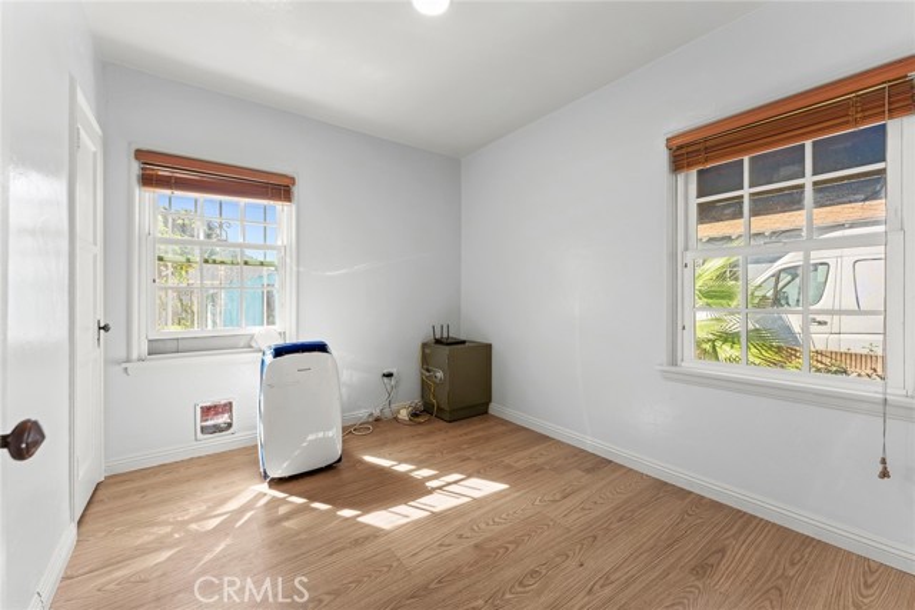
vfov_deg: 81.2
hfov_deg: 104.2
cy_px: 305
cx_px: 458
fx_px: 356
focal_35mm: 14
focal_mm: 14
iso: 320
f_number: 6.3
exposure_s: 1/13
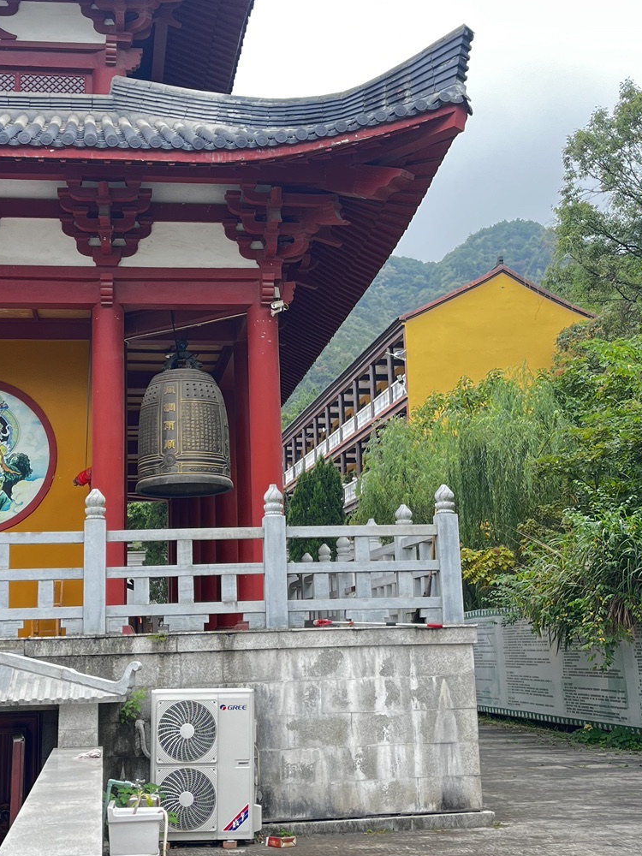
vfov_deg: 36.7
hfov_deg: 28.0
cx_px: 290
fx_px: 1286
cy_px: 348
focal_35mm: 52
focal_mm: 5.1
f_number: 1.6
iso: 50
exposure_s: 1/208
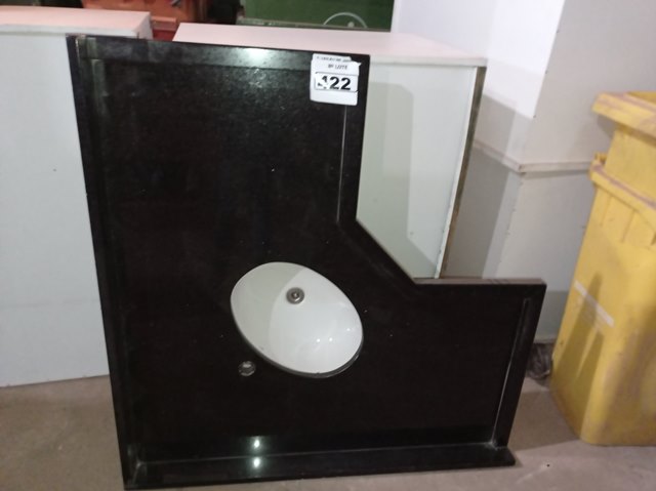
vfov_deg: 49.7
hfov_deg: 63.5
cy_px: 246
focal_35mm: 28
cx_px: 328
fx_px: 530
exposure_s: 1/13.3
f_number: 1.79
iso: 972
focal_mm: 4.7
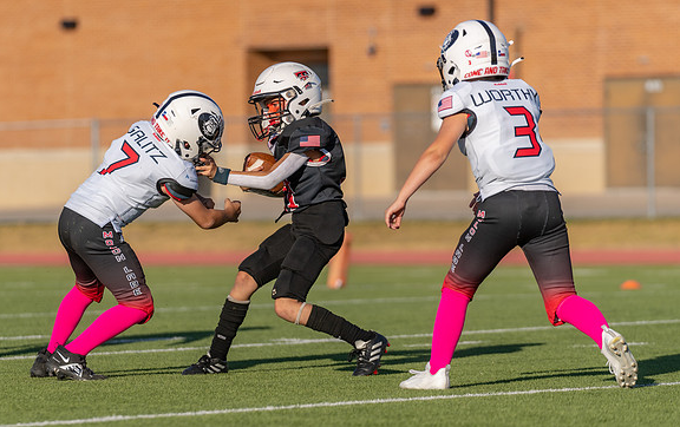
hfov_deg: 7.8
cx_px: 262
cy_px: 194
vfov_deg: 4.9
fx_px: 4993
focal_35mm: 269
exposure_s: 1/1600
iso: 100
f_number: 3.5
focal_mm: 194
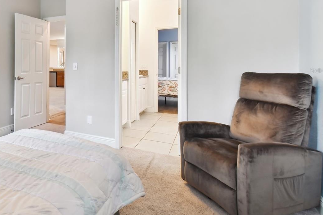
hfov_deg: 72.1
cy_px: 71
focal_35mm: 23
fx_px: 206
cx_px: 90
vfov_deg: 53.9
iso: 100
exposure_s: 1/6
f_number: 7.1
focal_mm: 10
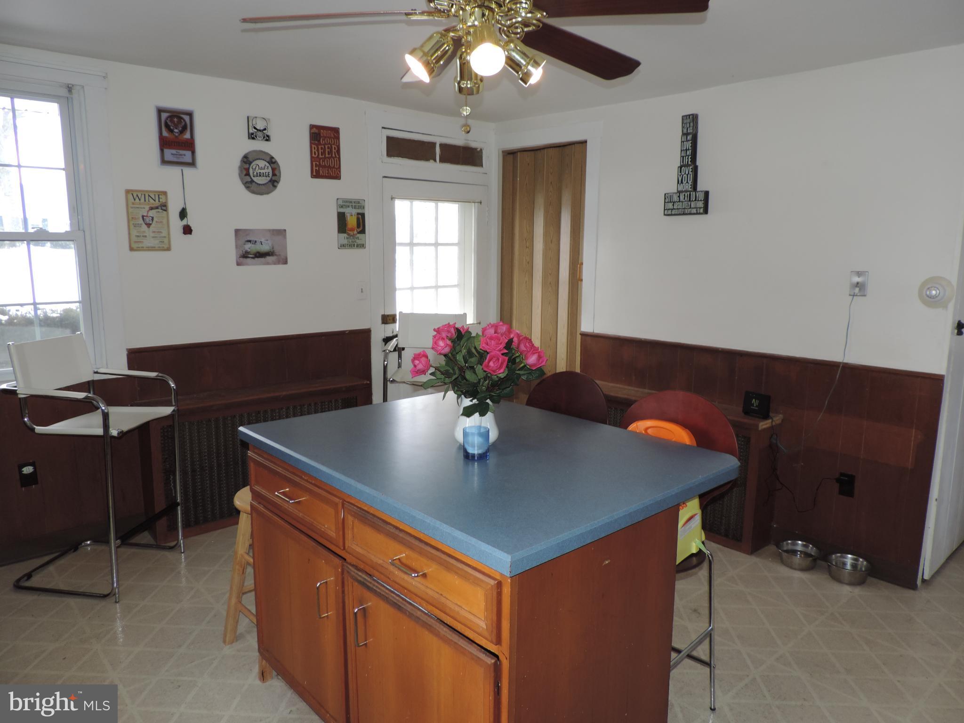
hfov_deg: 71.6
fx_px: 668
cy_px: 362
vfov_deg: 56.8
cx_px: 482
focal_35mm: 24
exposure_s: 1/50
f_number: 3
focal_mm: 4.3
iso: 80
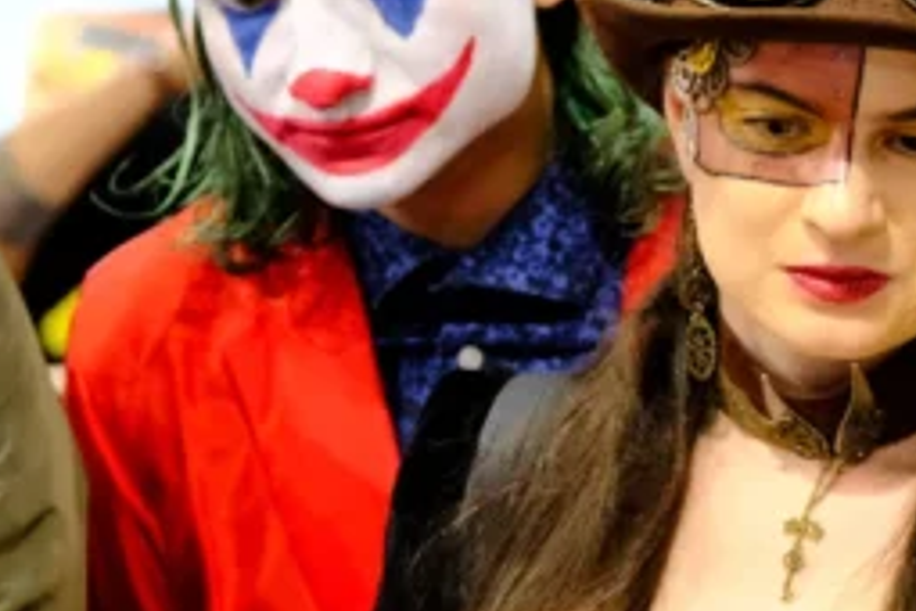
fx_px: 11424
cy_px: 501
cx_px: 887
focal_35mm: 449
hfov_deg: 4.6
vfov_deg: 3.1
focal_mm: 74.4
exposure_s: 1/110
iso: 5000
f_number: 4
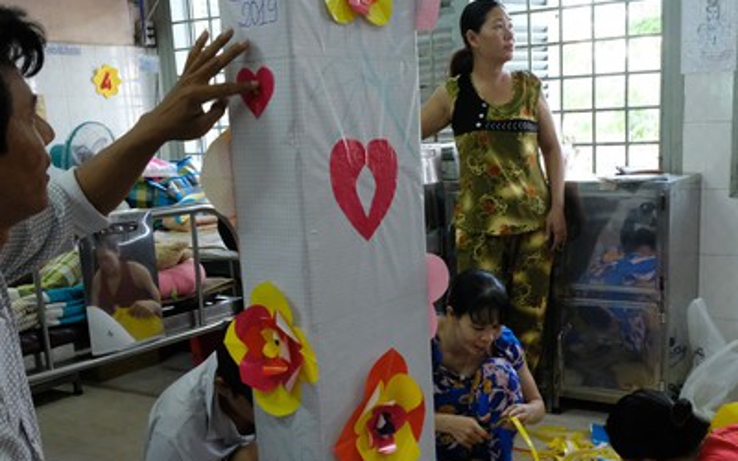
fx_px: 885
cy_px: 333
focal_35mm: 44
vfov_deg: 28.9
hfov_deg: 45.2
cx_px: 413
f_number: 5.6
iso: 10000
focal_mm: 18
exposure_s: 1/200
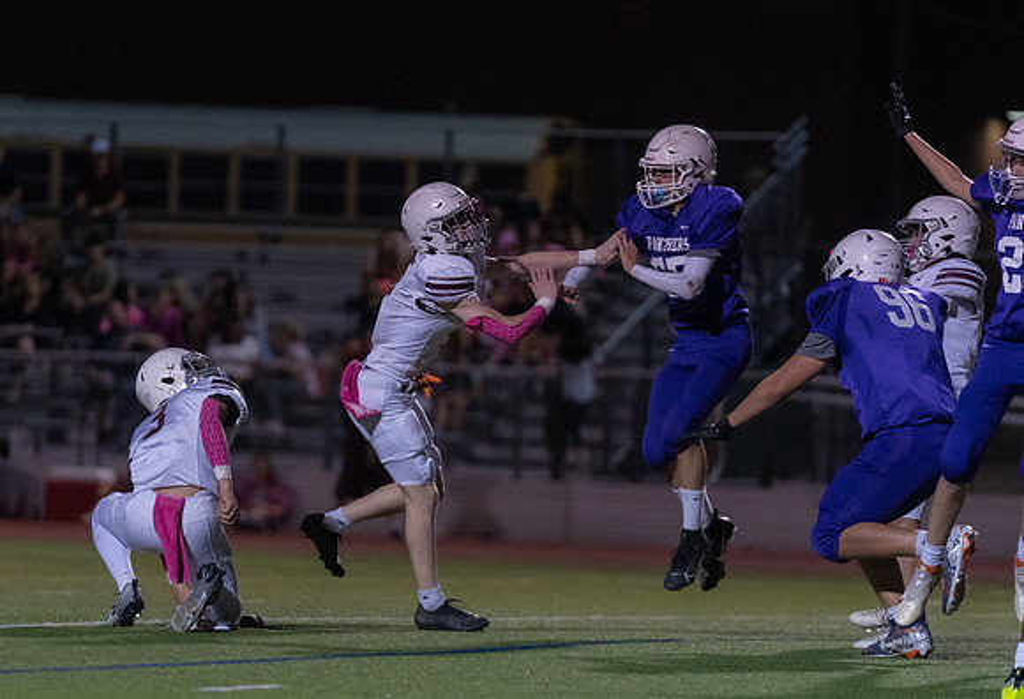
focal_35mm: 268
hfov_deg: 7.6
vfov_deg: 5.2
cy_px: 447
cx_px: 354
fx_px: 7685
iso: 4000
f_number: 2.8
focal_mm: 200
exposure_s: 1/1250
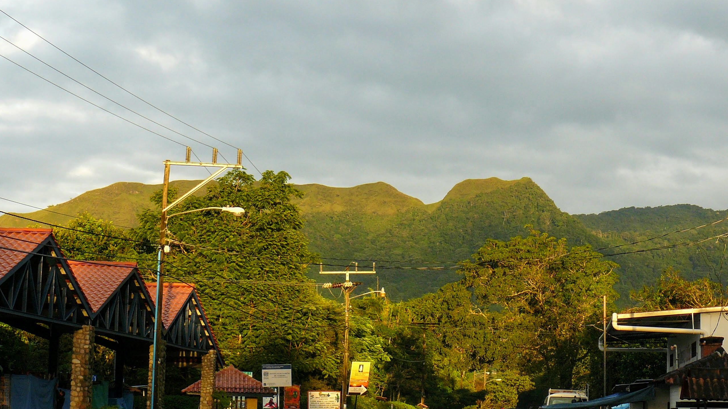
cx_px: 363
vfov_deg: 13.0
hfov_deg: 22.9
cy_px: 223
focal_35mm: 93
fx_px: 1795
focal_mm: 11.8
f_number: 4
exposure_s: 1/125
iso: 100
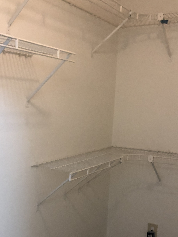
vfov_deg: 38.8
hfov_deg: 30.2
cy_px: 172
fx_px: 329
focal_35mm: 48
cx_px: 71
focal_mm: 3.99
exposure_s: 1/15
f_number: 1.8
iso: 64
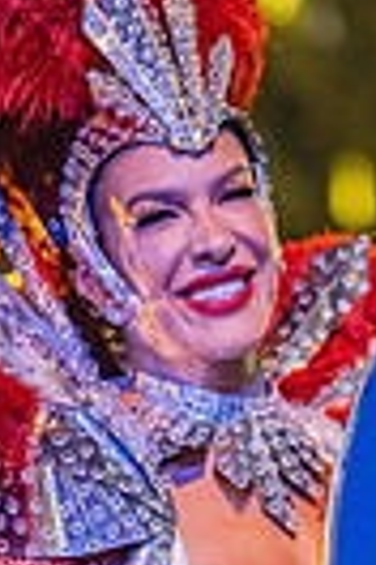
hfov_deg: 8.1
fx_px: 2663
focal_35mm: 170
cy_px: 646
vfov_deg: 11.9
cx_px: 214
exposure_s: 1/250
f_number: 1.2
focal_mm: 50
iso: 6400
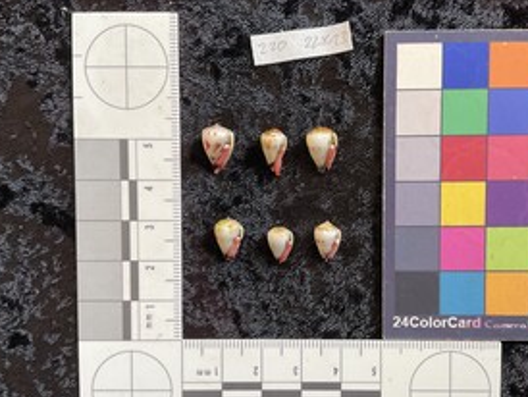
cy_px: 226
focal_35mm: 37
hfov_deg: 49.9
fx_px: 565
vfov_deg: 38.6
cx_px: 308
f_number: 1.8
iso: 64
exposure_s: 1/100
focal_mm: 3
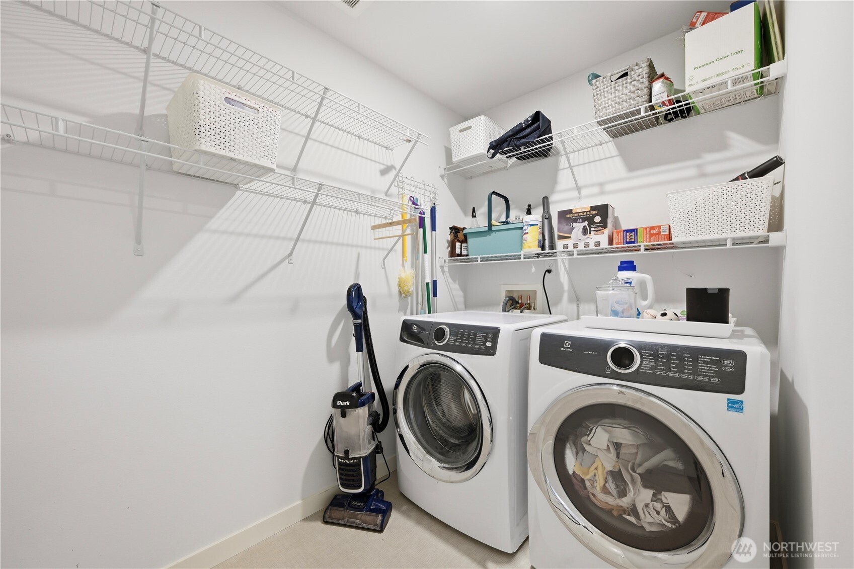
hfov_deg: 104.3
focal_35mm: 14
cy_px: 284
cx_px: 427
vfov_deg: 81.2
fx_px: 332
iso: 200
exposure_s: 1/60
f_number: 8
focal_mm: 14
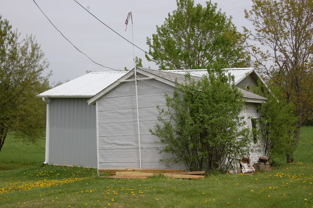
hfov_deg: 35.1
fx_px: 495
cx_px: 156
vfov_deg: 23.8
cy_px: 104
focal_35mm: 57
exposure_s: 1/320
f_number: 9
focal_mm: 38
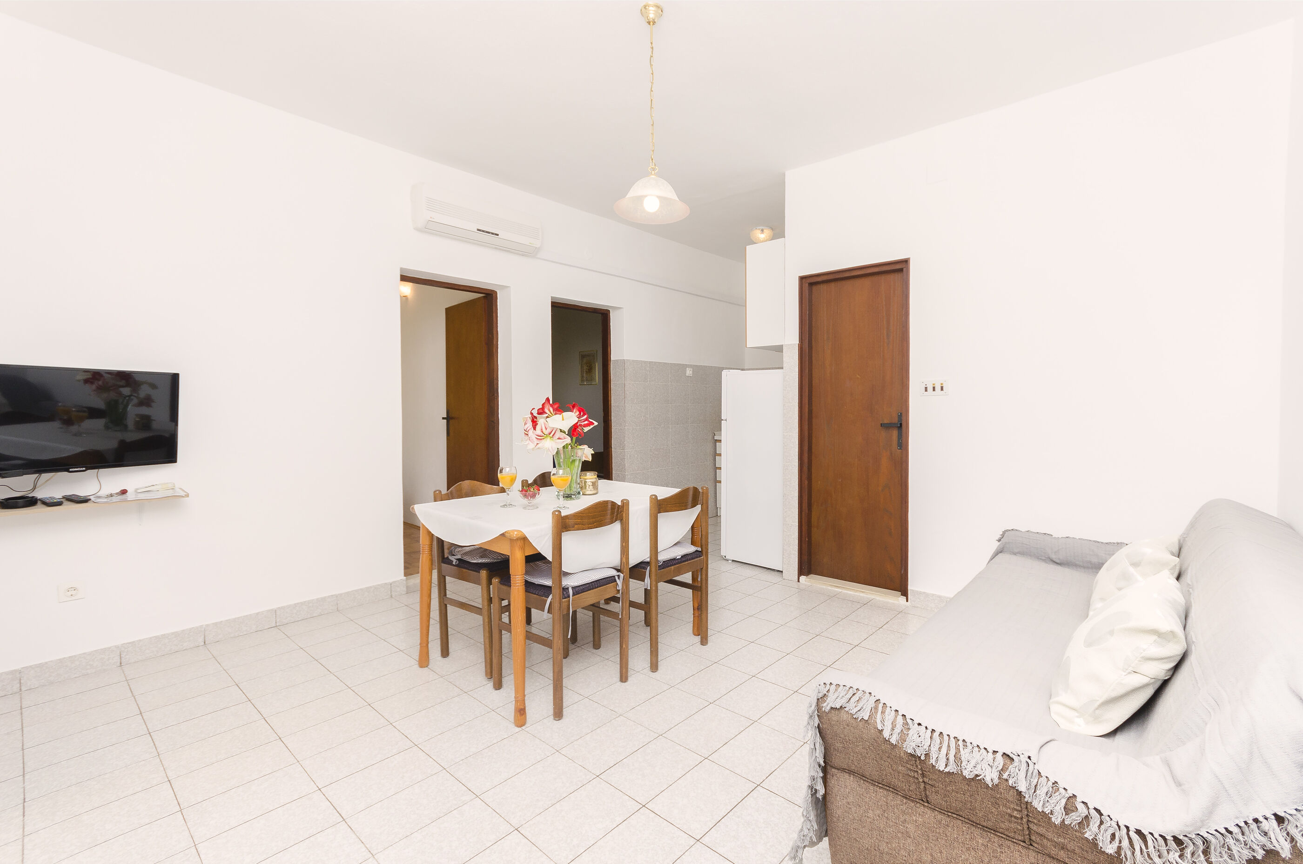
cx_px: 652
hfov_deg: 100.5
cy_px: 432
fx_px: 542
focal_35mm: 15
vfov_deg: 77.1
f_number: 7.1
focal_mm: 10
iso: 160
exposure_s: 1/160
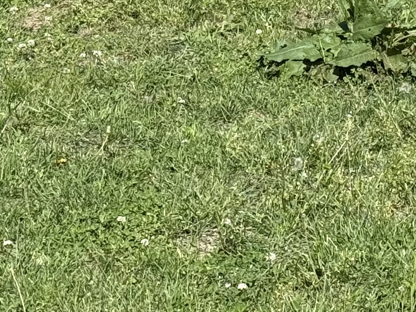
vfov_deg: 7.3
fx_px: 2404
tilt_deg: -13.7
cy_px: -113
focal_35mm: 200
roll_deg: +0.3
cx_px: 676
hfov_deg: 9.5
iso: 80
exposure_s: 1/4878
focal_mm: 6.76
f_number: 1.78
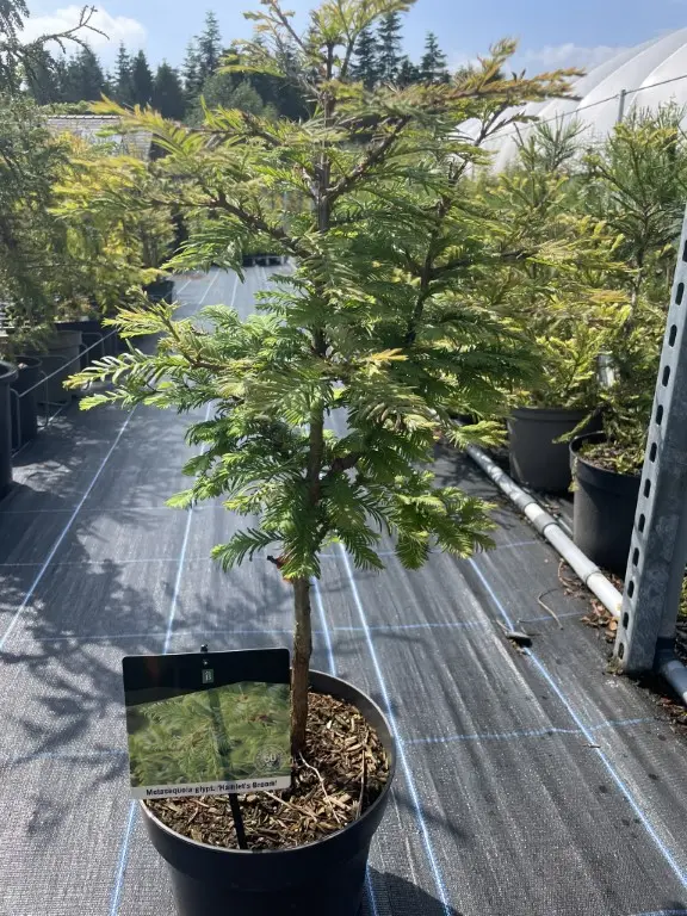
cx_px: 344
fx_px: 688
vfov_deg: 67.3
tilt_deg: -19.2
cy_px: 458
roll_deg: -1.2
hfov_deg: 53.1
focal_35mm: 26
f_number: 1.6
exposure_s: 1/1642
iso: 32
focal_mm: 4.2
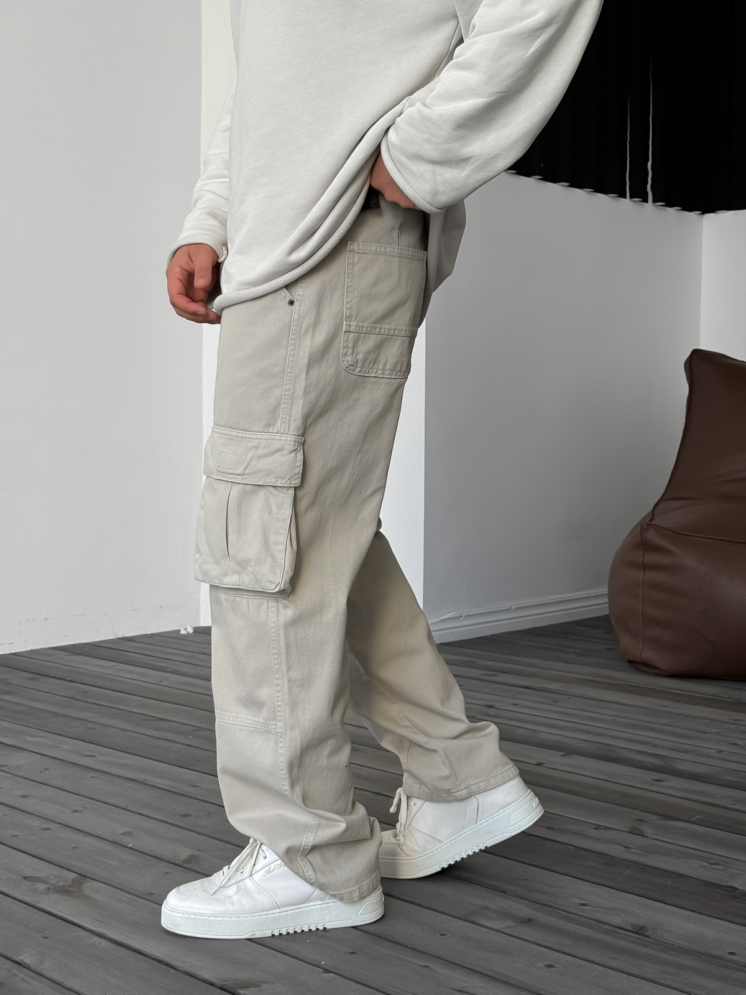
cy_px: 498
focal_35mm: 48
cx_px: 373
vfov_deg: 39.7
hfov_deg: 30.3
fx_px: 1379
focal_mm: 6.86
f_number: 1.8
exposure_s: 1/140
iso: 64
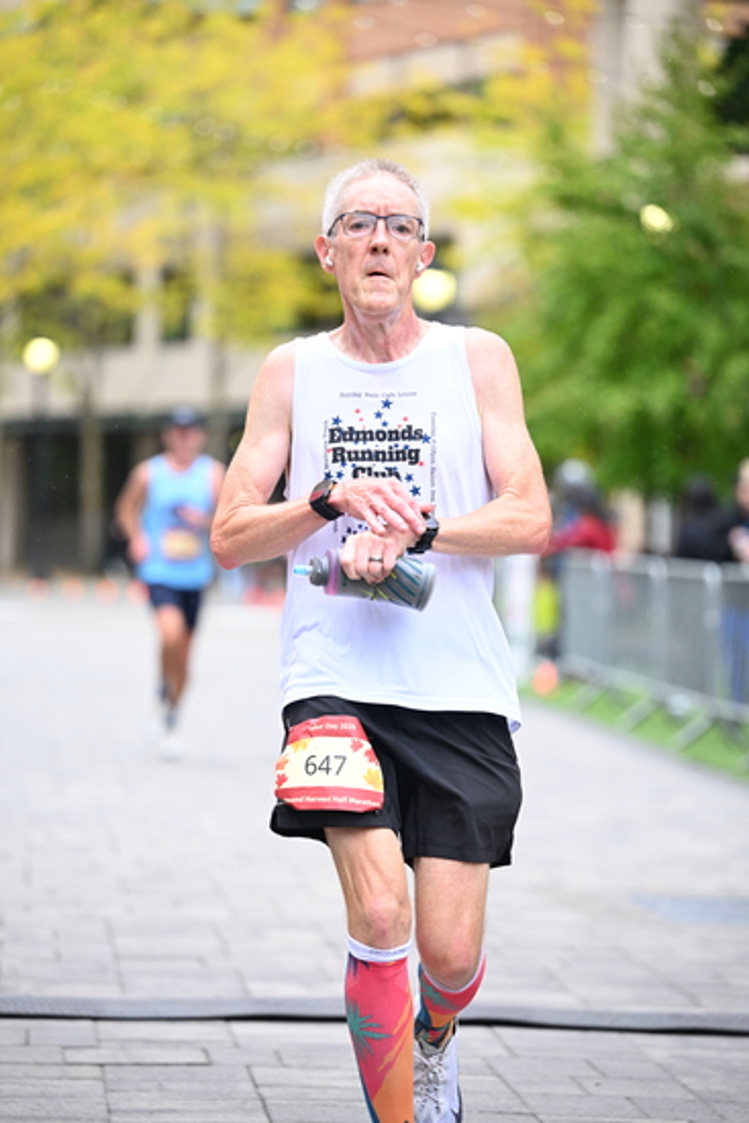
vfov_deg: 15.8
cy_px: 562
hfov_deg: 10.6
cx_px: 374
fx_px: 4054
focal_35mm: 130
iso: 1250
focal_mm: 130
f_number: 2.8
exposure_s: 1/1600
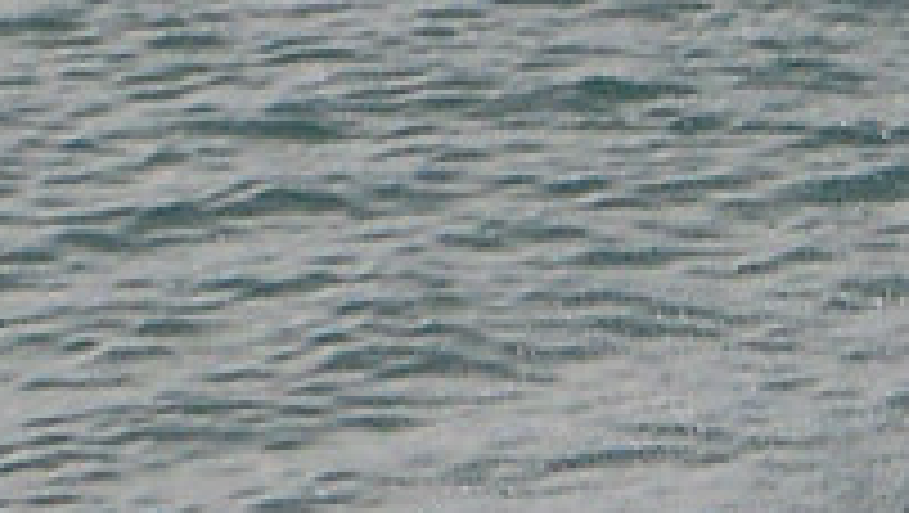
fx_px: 39850
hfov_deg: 1.3
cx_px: 850
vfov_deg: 0.7
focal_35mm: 1652
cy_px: 220
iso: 1000
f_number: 11
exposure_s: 1/500
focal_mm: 550
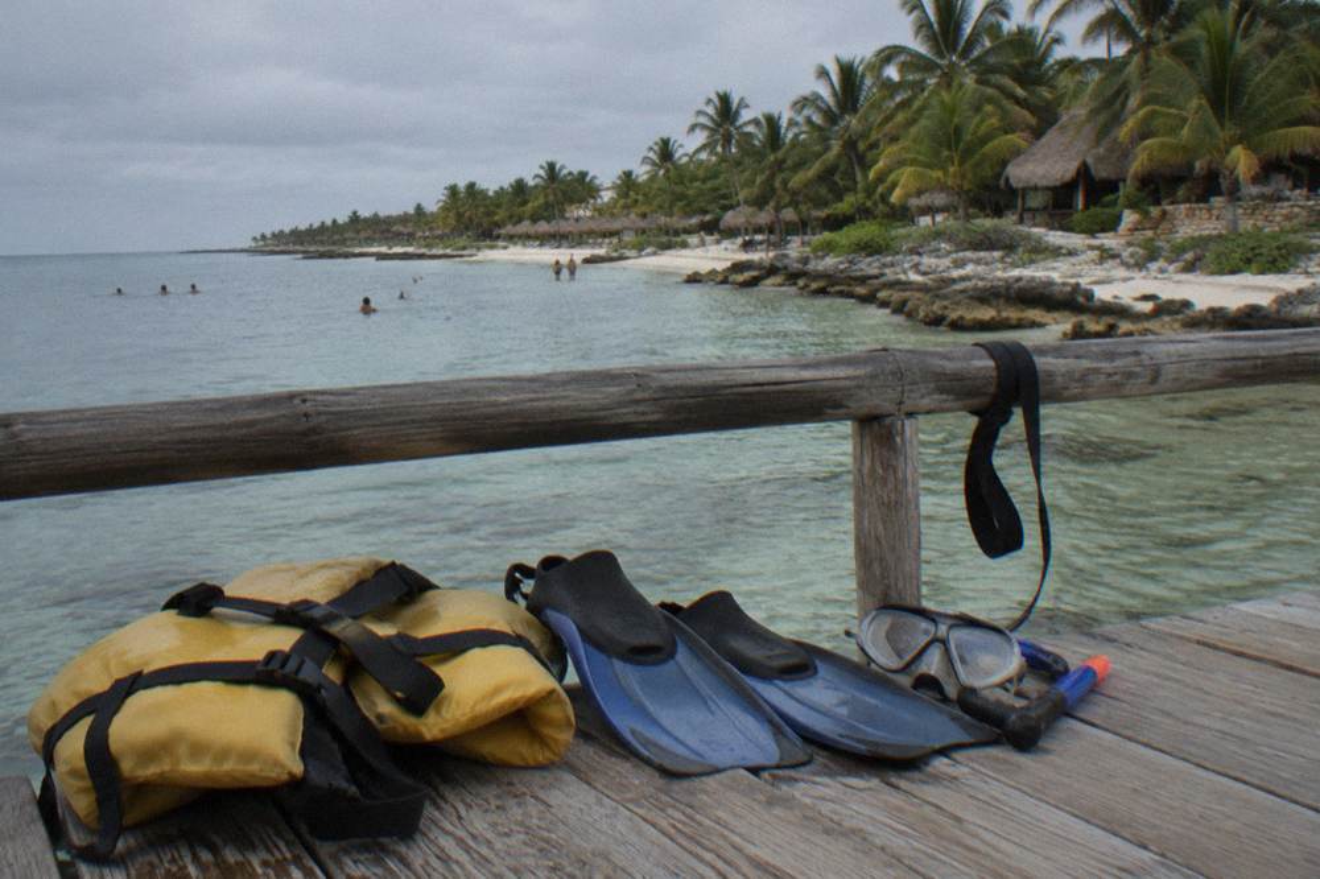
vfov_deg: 33.4
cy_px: 440
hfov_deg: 48.5
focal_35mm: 40
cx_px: 660
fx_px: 1466
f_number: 5.6
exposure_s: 1/320
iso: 200
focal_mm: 40
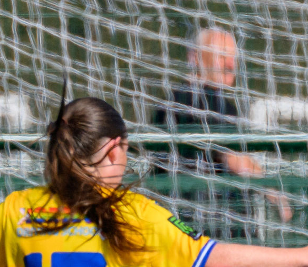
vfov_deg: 0.5
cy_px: 259
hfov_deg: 0.5
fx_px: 32172
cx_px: 334
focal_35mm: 3413
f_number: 5.6
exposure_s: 1/2000
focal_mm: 400
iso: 320
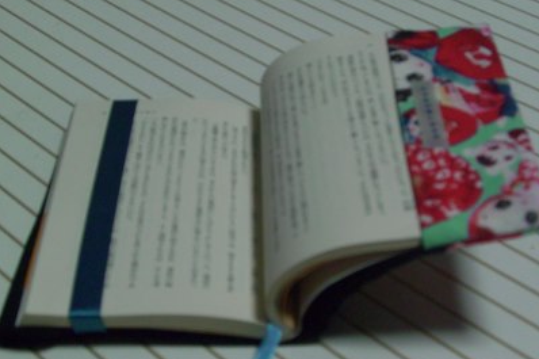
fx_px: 1033
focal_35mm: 69
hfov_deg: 29.3
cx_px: 270
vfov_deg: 19.7
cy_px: 182
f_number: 3.8
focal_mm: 13.7
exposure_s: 1/80
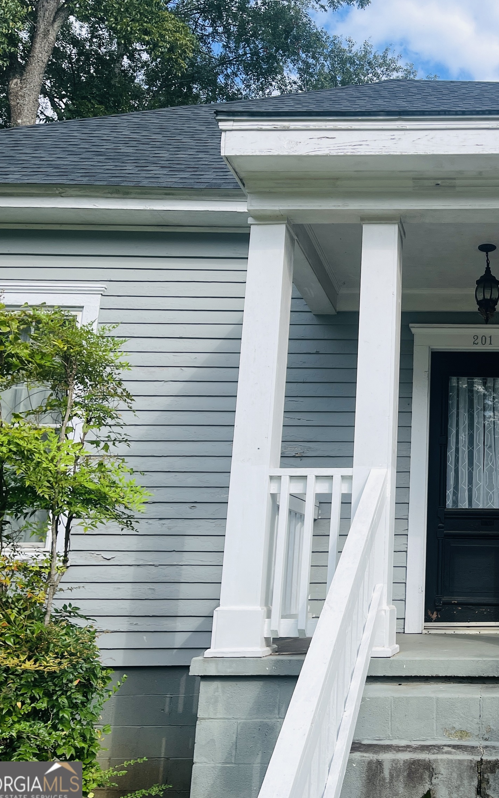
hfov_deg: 31.8
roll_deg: -0.6
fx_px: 805
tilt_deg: +14.2
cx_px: 498
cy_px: 400
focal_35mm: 37
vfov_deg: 52.7
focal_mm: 5.1
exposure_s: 1/2571
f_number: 1.6
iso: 50
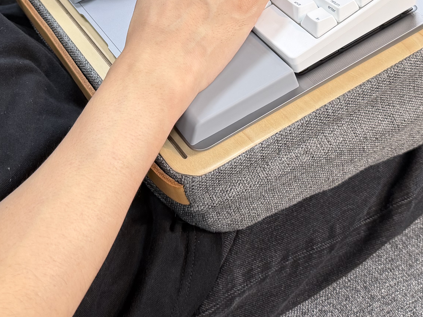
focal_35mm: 60
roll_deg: -7.9
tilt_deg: -33.5
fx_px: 733
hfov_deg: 32.0
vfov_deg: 23.1
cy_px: -23
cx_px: 152
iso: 125
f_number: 1.78
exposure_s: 1/50
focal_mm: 6.76
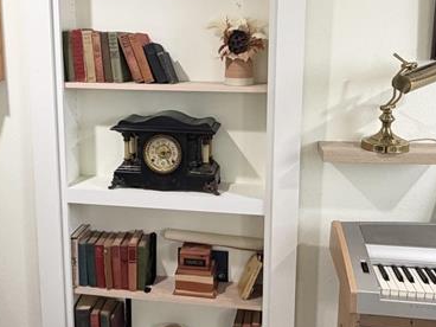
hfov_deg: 47.8
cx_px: 200
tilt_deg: -9.2
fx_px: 491
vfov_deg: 36.5
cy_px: 114
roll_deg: +0.6
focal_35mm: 39
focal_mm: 2.22
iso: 200
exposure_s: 1/60
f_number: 2.2
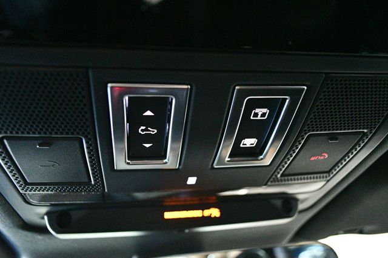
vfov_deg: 43.6
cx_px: 194
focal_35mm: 30
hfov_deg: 62.0
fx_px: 323
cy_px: 129
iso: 12800
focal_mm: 20
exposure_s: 1/60
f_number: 3.8
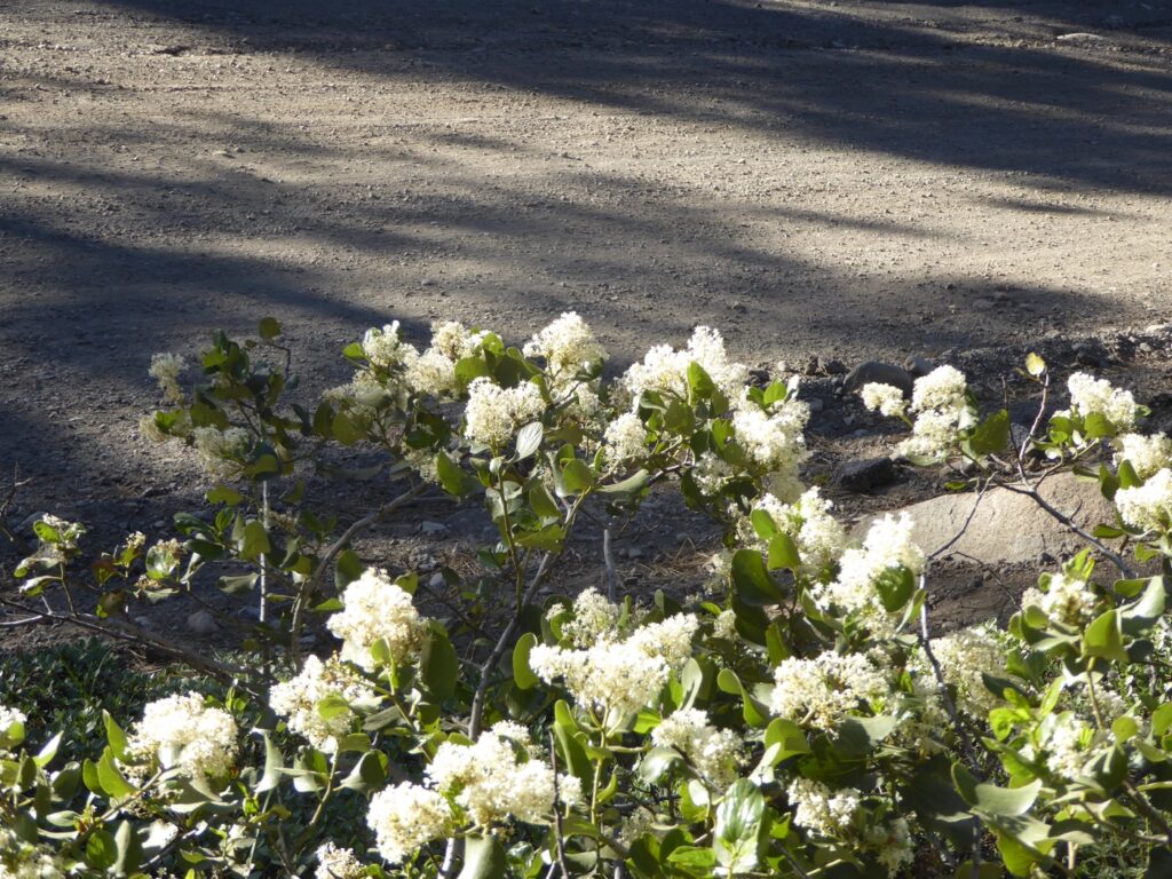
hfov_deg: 31.7
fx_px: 2065
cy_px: 440
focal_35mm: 61
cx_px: 586
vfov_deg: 24.0
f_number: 4.3
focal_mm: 10.9
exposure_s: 1/160
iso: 80
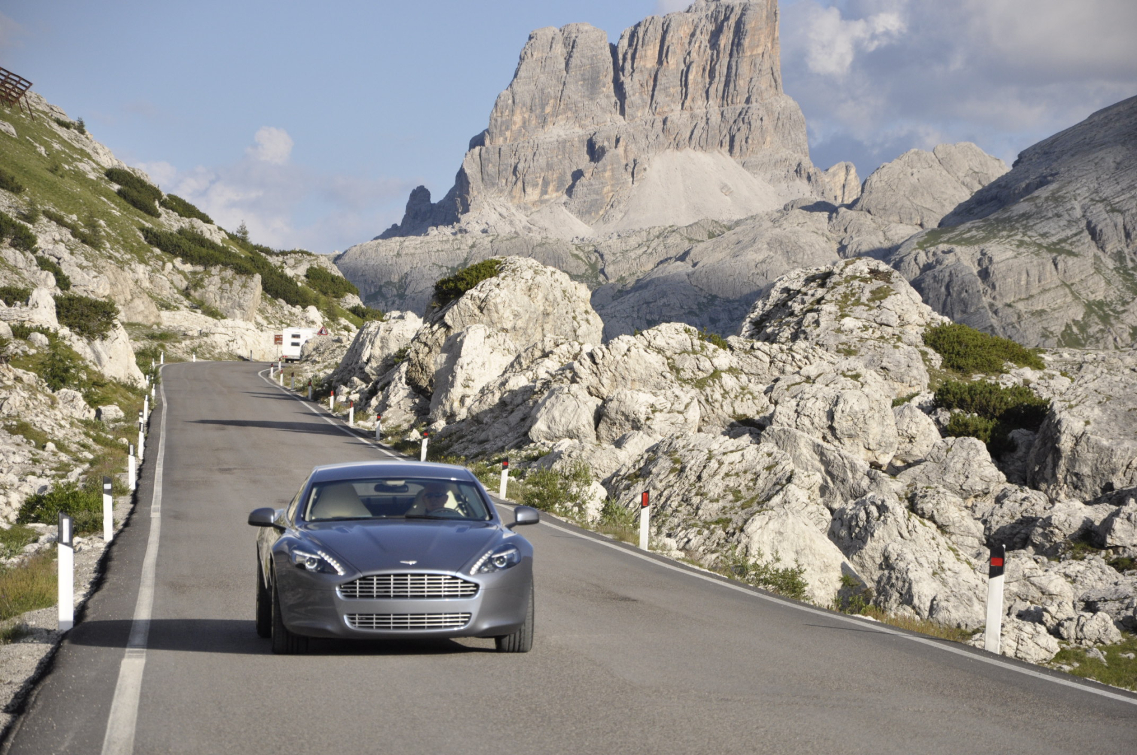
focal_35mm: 158
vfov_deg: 8.7
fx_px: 4968
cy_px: 378
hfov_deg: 13.1
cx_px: 568
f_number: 6.3
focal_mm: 105
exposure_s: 1/2000
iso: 500
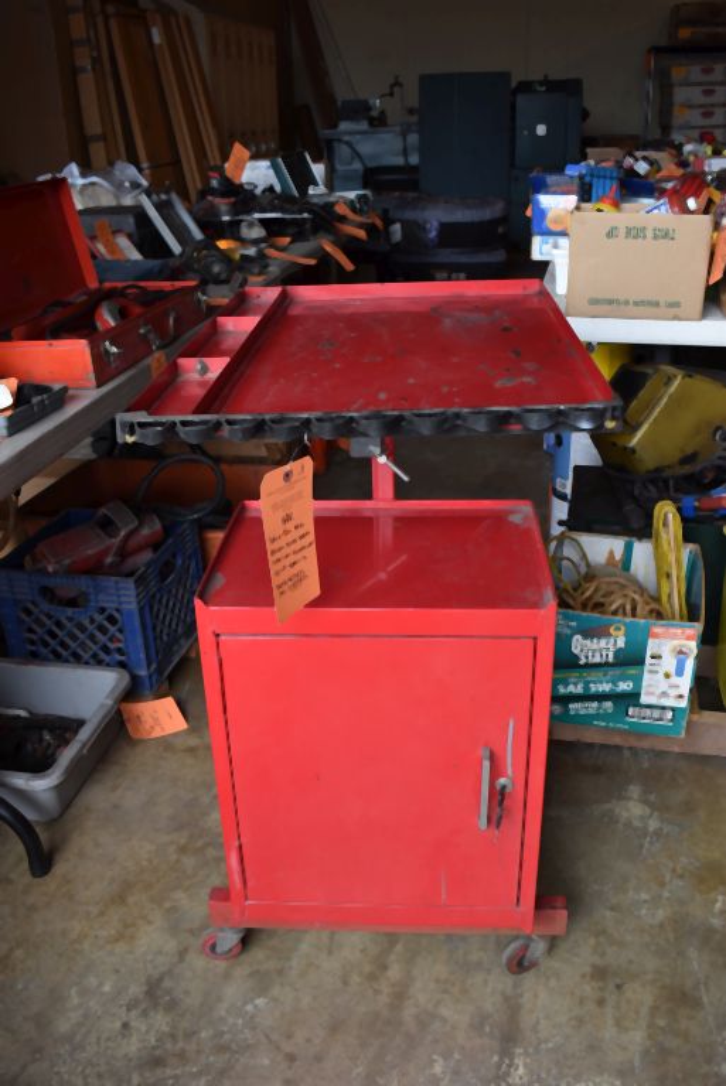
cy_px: 543
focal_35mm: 30
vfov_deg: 61.9
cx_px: 363
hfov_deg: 43.7
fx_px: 906
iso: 400
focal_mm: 20
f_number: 5
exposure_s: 1/100
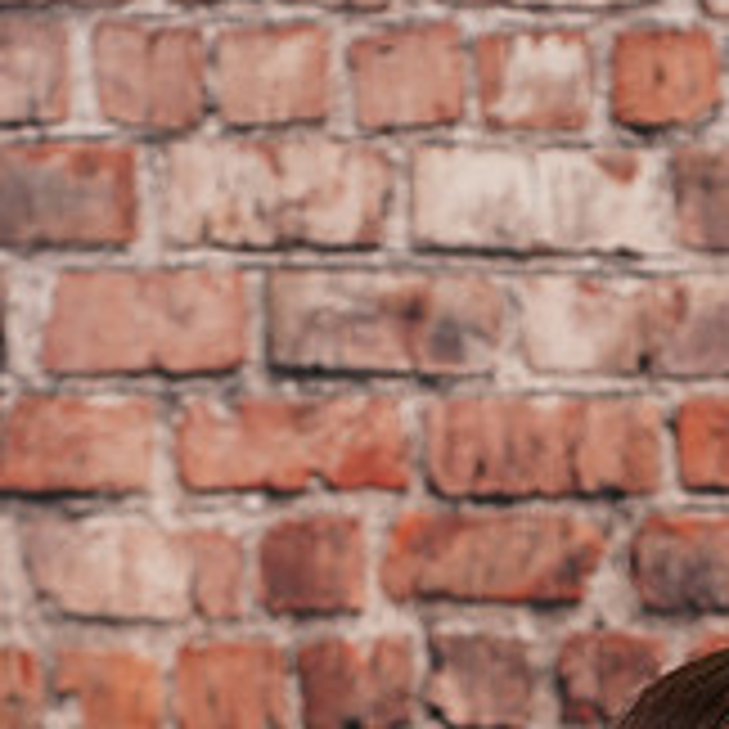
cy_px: 1242
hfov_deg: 7.9
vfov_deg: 7.8
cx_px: 826
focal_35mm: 219
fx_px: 5218
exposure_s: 1/100
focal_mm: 72
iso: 400
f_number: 5.6
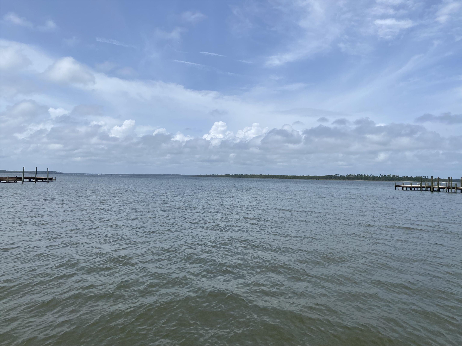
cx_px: 231
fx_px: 347
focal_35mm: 26
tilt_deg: +2.8
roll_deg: -1.3
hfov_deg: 67.3
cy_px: 173
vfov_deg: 53.1
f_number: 1.8
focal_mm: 4.25
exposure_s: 1/6061
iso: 32
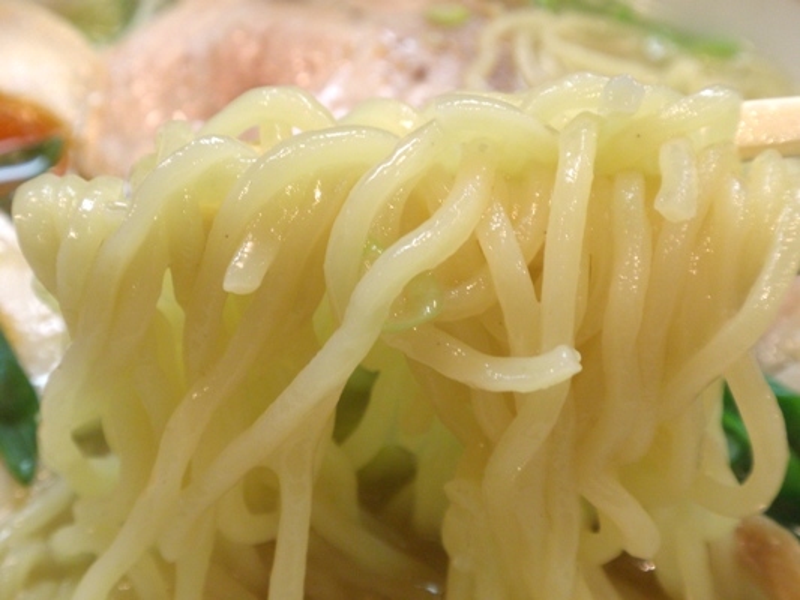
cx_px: 400
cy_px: 300
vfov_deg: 28.0
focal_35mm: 52
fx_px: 1202
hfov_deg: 36.8
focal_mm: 9.1
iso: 100
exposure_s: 1/15
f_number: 4.3
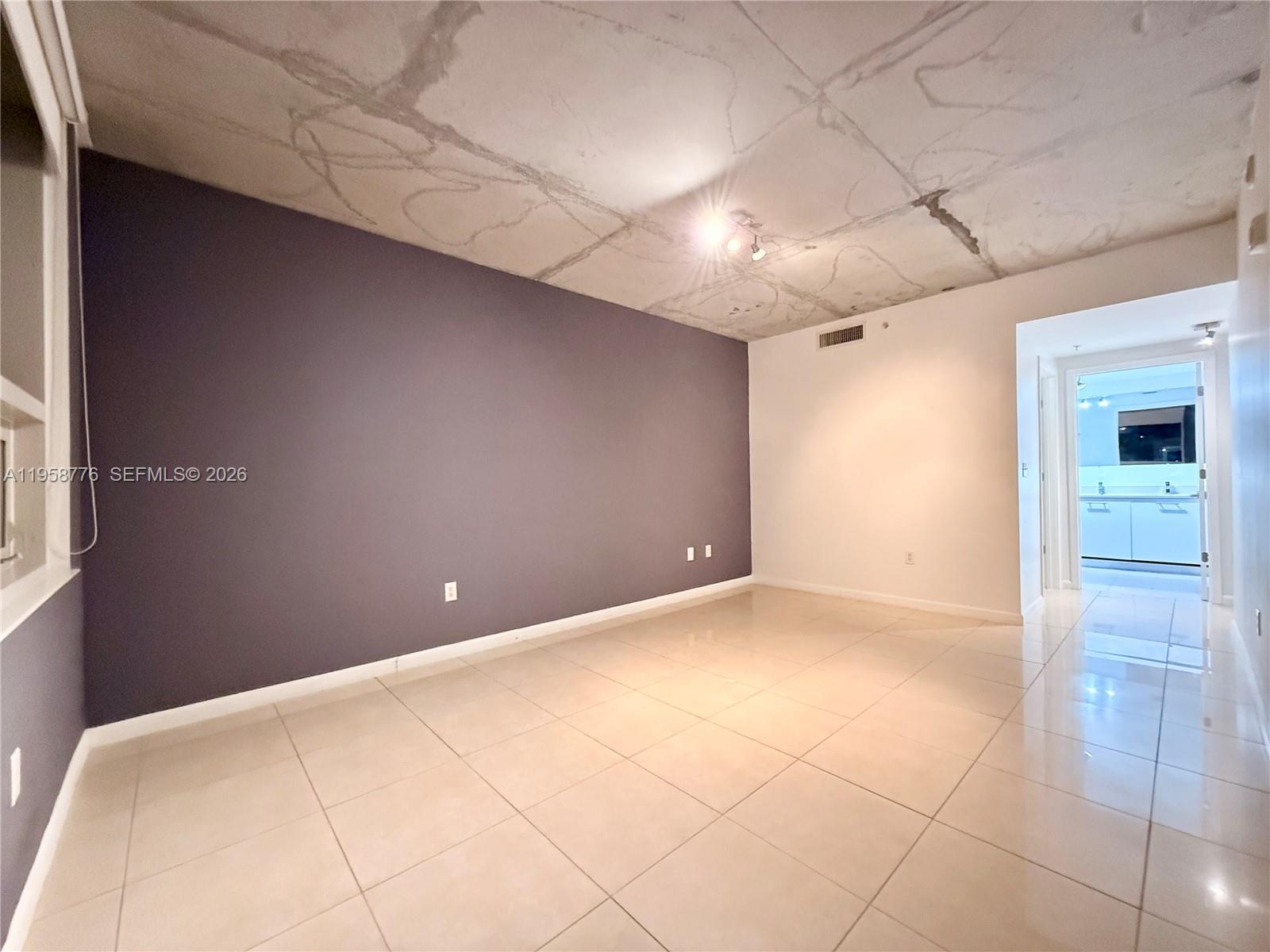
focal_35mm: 14
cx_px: 635
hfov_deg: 102.1
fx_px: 514
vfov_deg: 85.7
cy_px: 476
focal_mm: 2.22
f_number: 2.2
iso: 1250
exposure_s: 1/40
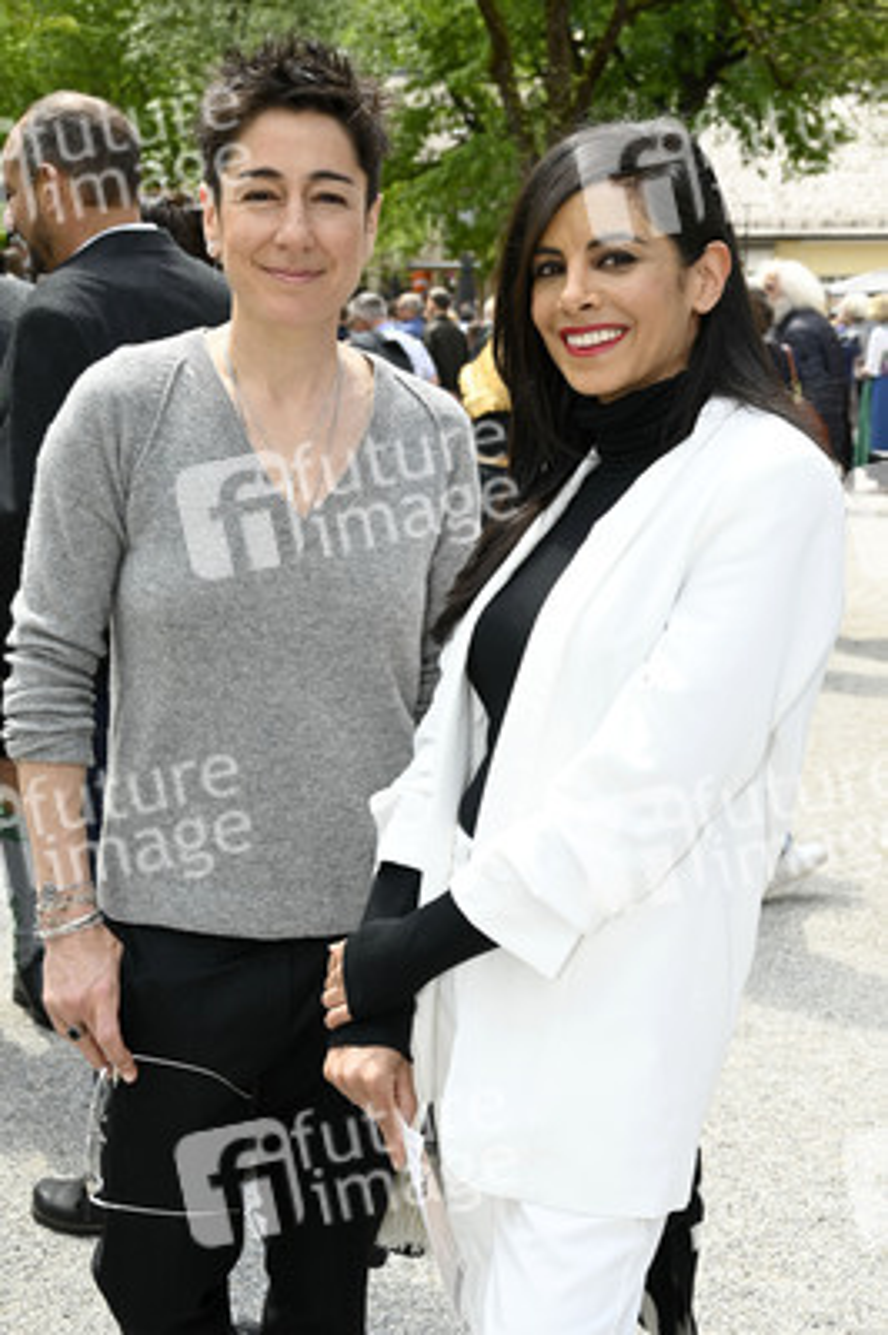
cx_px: 444
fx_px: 1705
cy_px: 668
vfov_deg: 42.8
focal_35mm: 46
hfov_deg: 29.2
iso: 200
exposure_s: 1/125
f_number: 8
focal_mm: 46
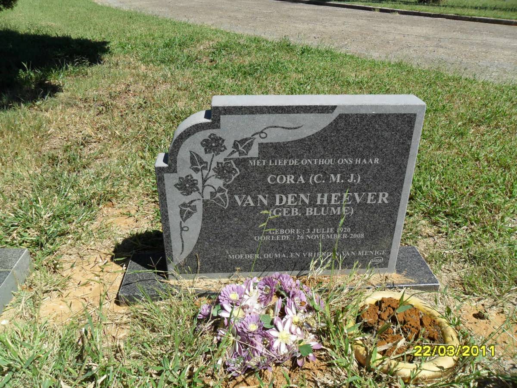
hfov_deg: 65.3
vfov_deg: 51.4
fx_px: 403
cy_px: 194
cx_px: 258
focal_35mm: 27
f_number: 3.5
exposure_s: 1/1000
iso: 100
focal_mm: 4.9
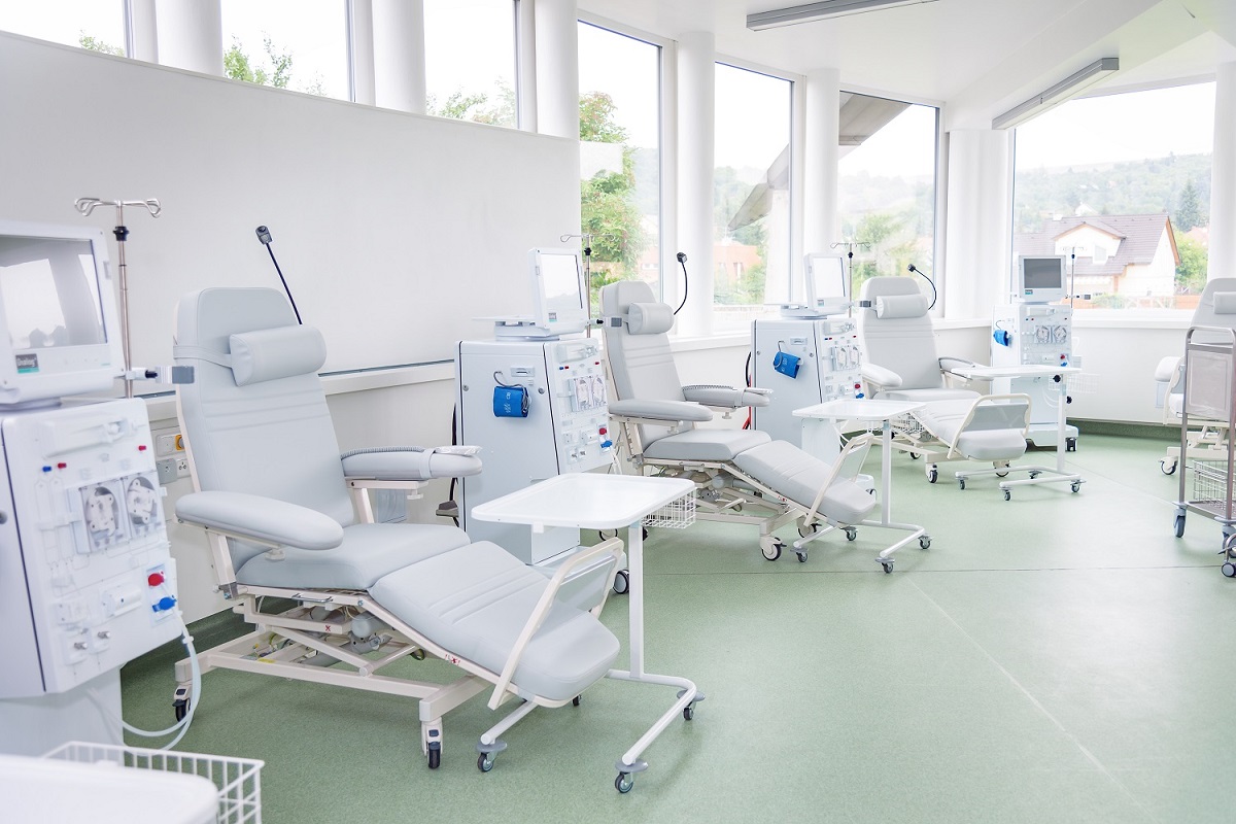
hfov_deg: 54.4
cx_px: 618
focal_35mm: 35
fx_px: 1202
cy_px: 412
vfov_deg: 37.9
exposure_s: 1/250
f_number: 4
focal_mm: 35
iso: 320
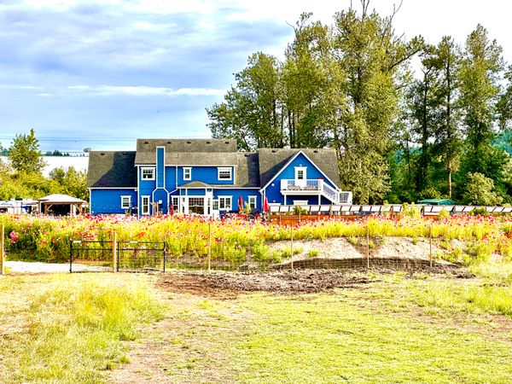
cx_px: 256
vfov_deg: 19.1
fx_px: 1139
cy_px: 192
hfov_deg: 25.3
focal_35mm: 77
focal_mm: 9
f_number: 2.8
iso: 32
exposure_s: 1/555
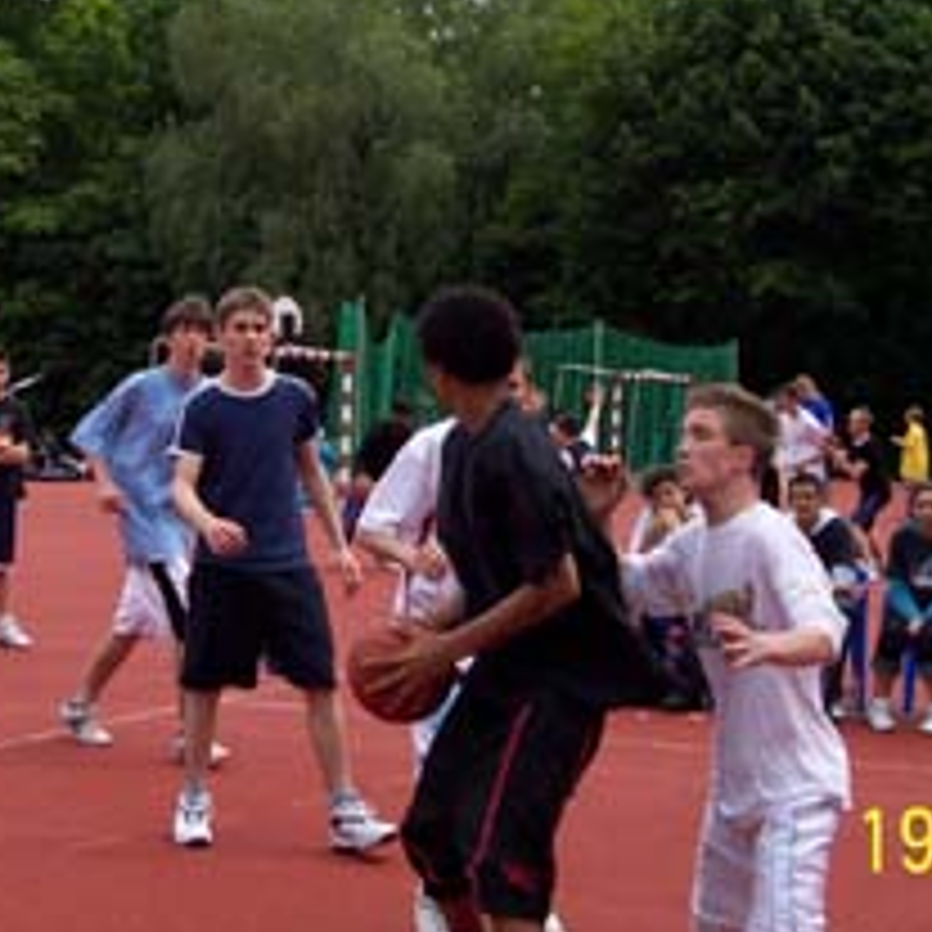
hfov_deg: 23.6
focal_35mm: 73
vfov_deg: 23.5
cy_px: 270
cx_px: 369
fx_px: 2224
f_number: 4.8
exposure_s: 1/500
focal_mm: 8
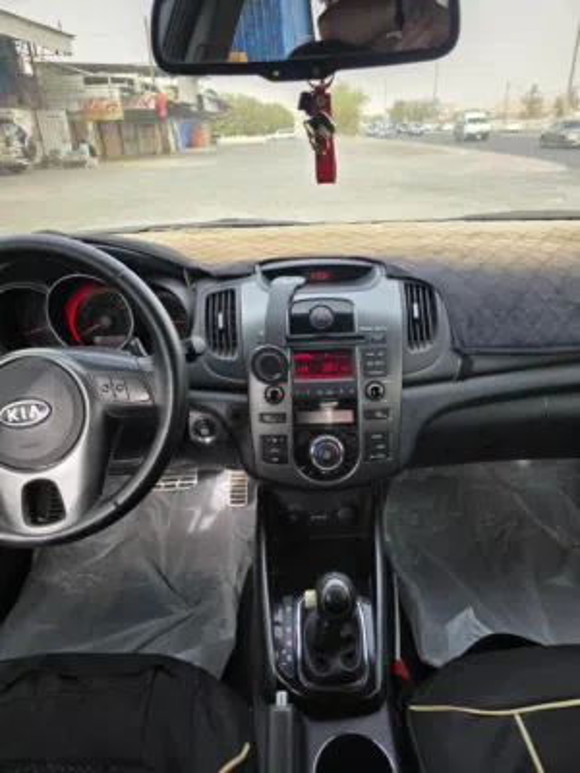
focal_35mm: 23
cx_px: 290
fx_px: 514
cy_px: 386
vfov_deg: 73.9
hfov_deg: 58.9
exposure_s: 1/359
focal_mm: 6.3
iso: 50
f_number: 1.7
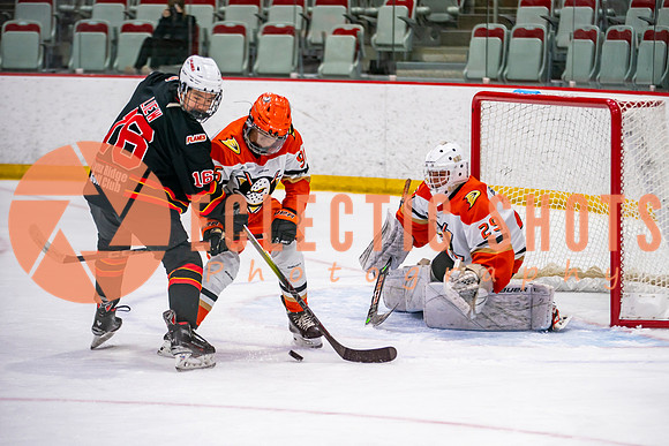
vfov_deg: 9.0
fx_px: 2845
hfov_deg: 13.4
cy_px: 263
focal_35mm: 153
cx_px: 394
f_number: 2.8
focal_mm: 130
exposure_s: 1/640
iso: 1000
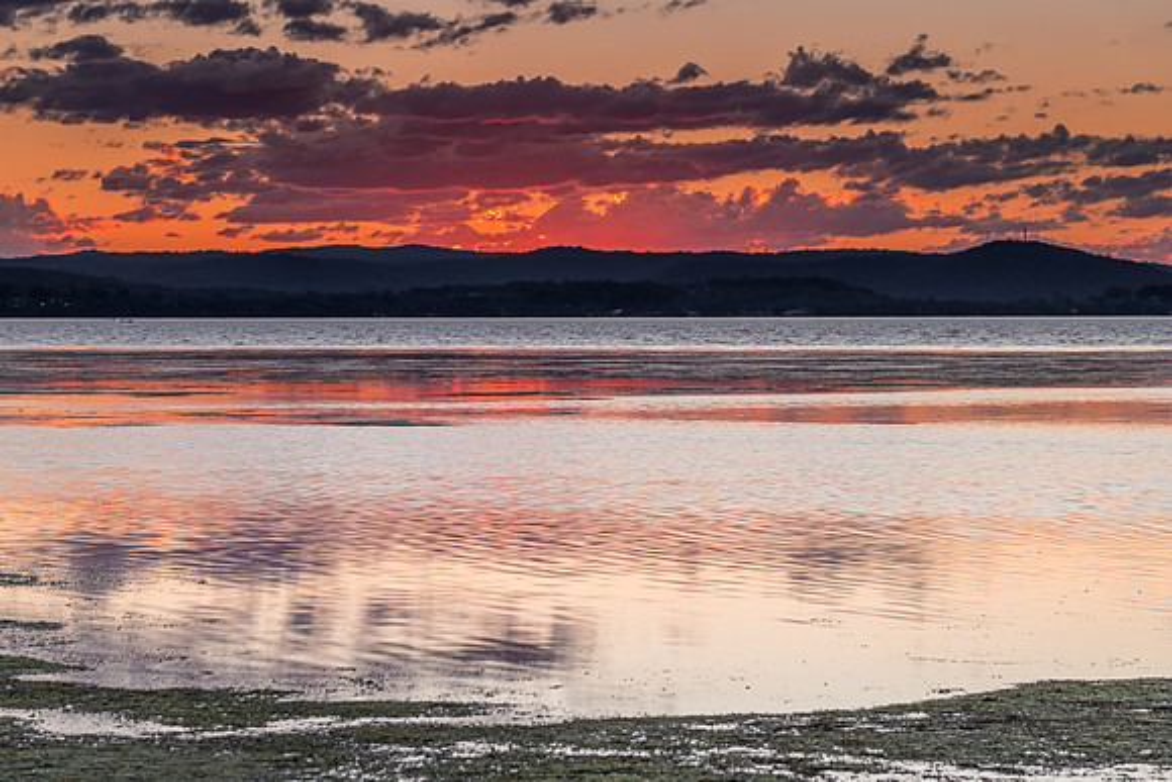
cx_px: 586
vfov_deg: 11.3
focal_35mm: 121
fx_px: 3956
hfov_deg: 16.9
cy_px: 391
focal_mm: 120
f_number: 8
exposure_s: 1/6
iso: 31
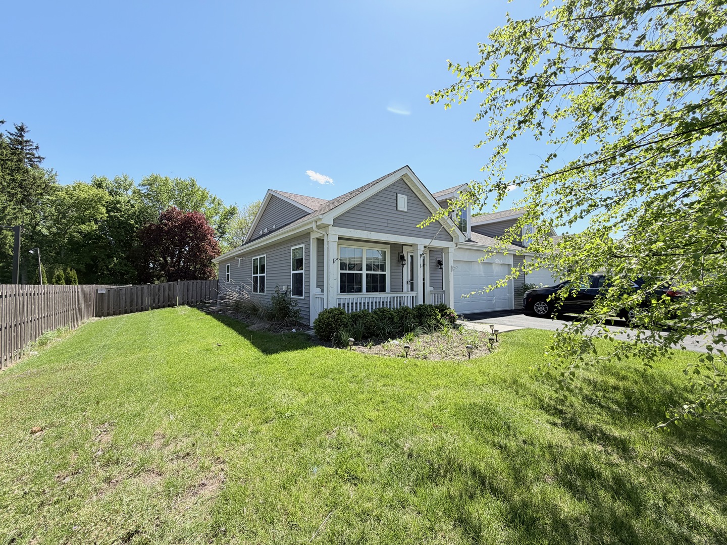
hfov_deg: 102.1
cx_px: 364
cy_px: 272
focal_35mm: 14
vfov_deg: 85.7
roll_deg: +0.5
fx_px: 294
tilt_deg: +2.8
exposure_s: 1/770
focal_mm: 2.22
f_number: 2.2
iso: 25
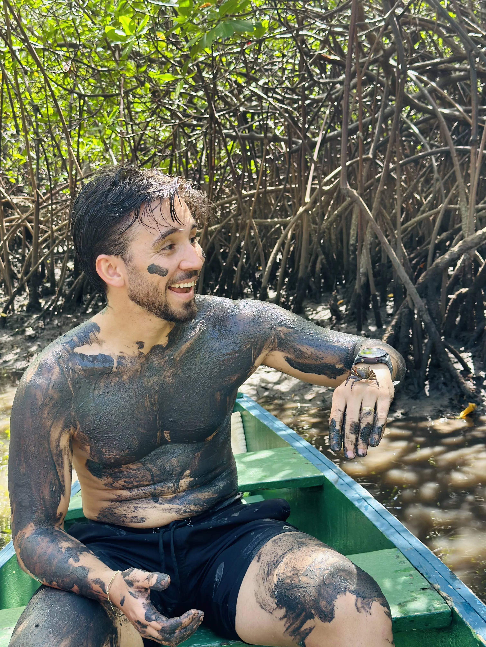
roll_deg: +3.9
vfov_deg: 39.7
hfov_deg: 30.3
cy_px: 324
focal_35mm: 48
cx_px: 243
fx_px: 899
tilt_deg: -8.6
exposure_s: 1/238
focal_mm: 6.86
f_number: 1.78
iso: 80
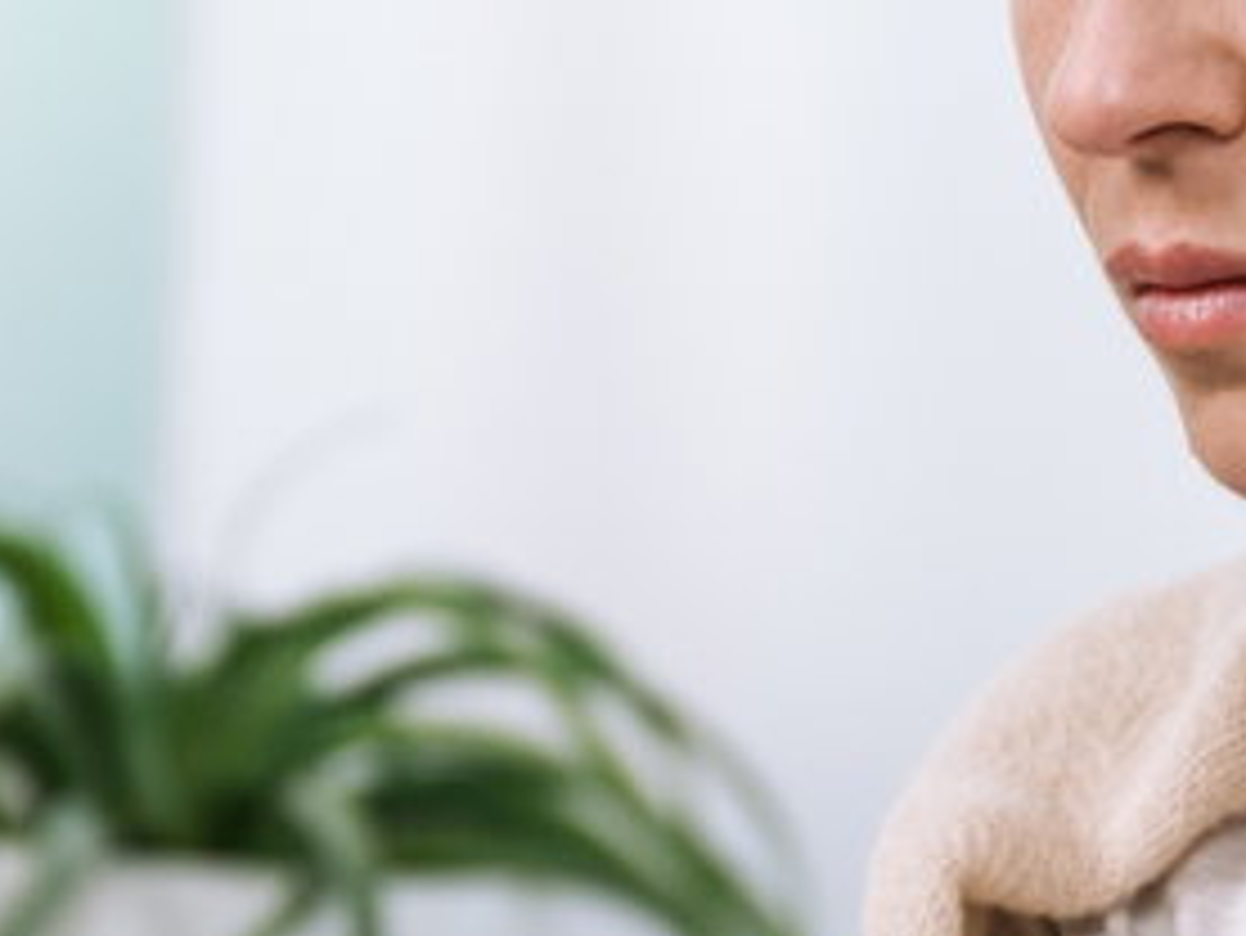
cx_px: 562
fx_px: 13972
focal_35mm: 388
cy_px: 1132
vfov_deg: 3.8
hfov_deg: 5.1
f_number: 2.8
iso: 450
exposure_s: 1/200
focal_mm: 70
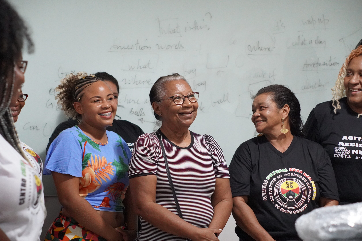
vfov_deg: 17.9
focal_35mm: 76
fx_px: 764
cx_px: 180
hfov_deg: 26.7
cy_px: 121
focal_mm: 50
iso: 6400
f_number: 2.2
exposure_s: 1/160
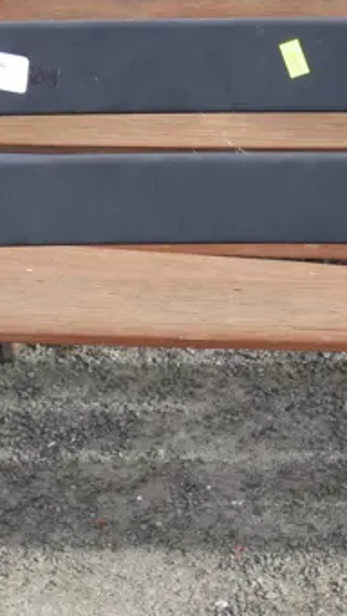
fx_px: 2141
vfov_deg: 16.1
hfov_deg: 9.1
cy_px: 588
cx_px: 481
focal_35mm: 131
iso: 200
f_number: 5.6
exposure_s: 1/200
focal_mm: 20
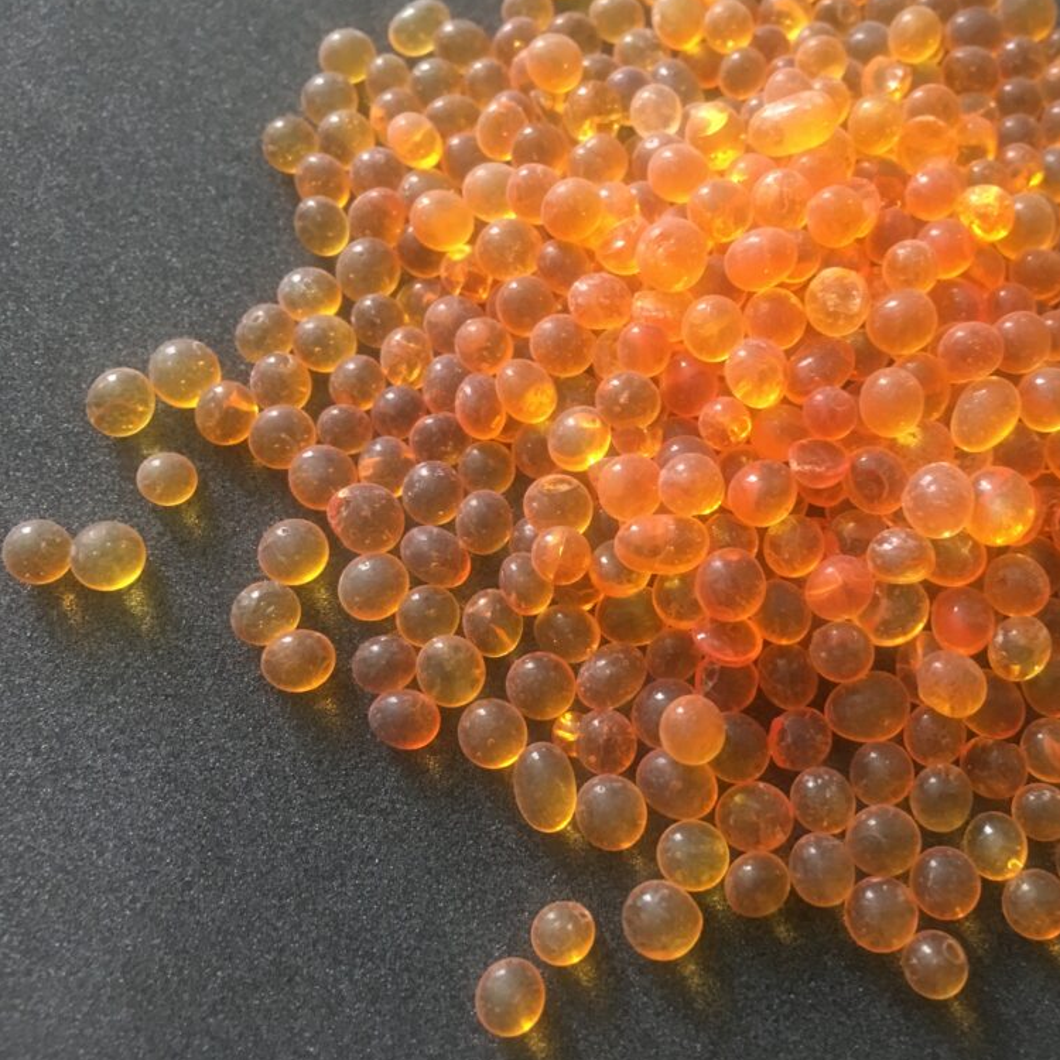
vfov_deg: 47.2
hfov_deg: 46.4
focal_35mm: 35
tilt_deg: -66.1
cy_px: 526
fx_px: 1213
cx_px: 721
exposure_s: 1/15
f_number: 2.2
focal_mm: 4.15
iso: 100
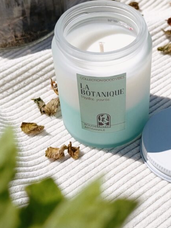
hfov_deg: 43.8
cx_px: 109
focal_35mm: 32
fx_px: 210
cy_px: 86
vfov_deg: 56.1
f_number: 1.6
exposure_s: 1/1280
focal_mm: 6.14
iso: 50
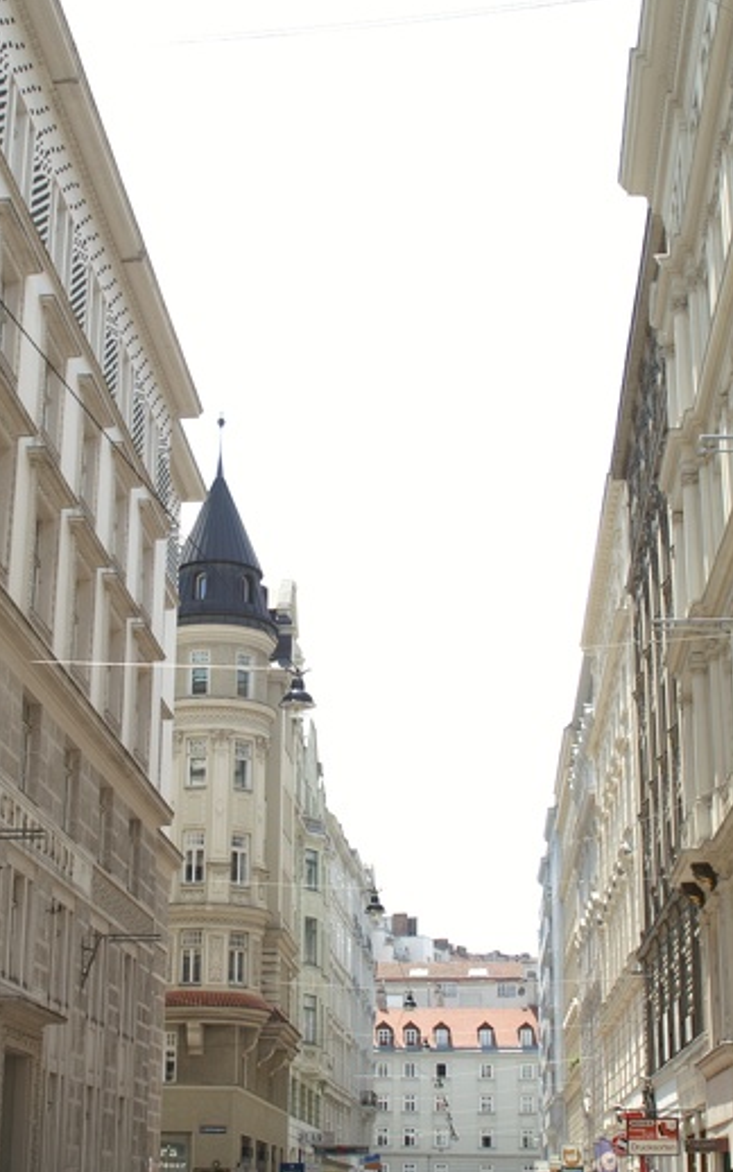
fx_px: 1789
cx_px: 269
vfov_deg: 36.3
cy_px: 581
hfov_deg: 23.1
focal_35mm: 56
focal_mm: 24
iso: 100
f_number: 8
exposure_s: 1/200
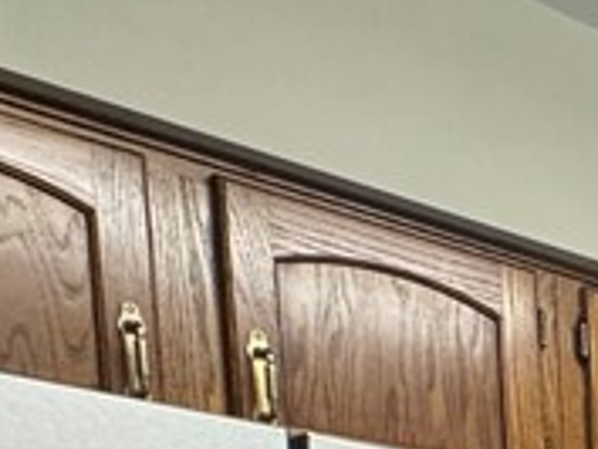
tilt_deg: -6.3
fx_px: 1400
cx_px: 1389
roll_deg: -0.4
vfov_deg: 14.5
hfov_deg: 15.3
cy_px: 952
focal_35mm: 81
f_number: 2.2
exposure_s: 1/120
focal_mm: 2.22
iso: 200
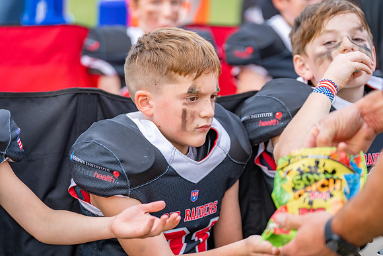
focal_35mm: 122
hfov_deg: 16.8
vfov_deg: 11.2
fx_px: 1298
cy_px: 128
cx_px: 192
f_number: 2.8
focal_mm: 122
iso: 500
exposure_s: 1/500
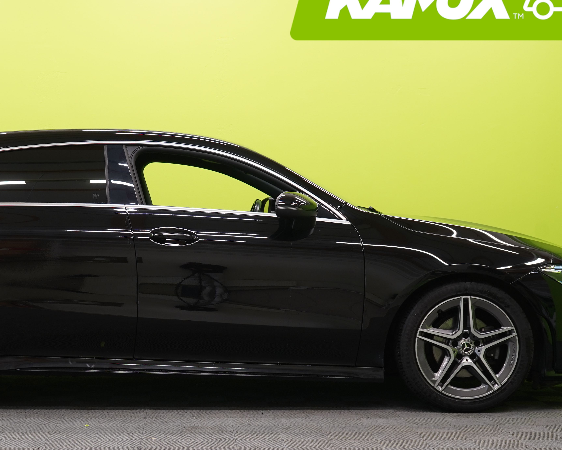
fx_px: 1281
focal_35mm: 77
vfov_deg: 19.9
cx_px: 168
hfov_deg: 24.6
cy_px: 252
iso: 400
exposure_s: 1/30
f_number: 4.5
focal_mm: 47
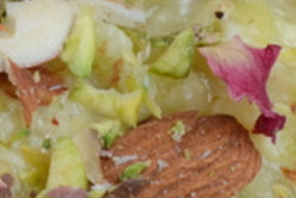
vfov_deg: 2.9
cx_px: -169
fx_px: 3974
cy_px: 101
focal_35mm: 483
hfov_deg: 4.2
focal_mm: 55
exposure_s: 1/80
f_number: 14
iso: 800
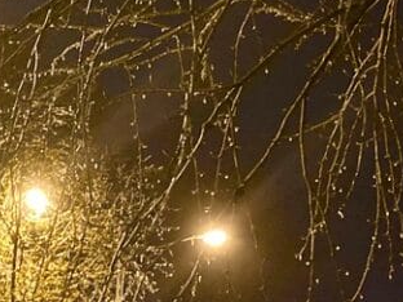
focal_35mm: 69
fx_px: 803
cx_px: -16
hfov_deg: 26.4
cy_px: 117
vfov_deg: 21.3
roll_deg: +0.7
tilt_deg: +29.0
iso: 800
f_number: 1.8
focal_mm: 3.99
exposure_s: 1/17
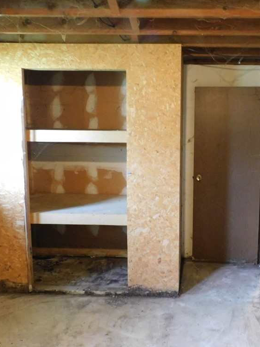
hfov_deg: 42.2
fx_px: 330
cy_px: 172
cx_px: 181
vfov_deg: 55.3
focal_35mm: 33
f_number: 3.3
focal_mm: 4.3
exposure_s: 1/8
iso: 500
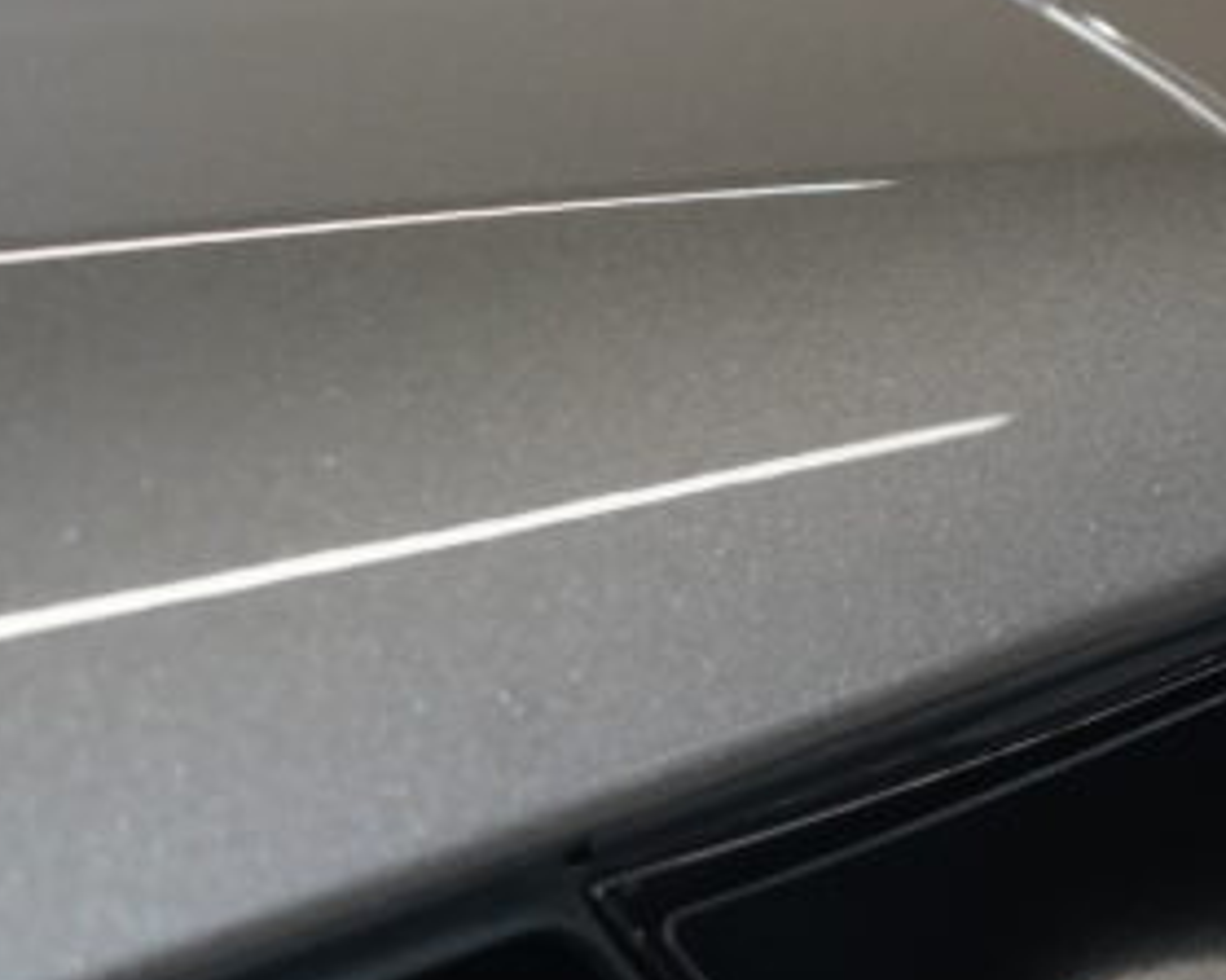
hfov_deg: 15.8
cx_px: 1476
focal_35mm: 117
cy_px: 11
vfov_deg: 13.0
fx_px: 4244
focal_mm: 34
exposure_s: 1/160
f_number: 4.5
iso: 2500
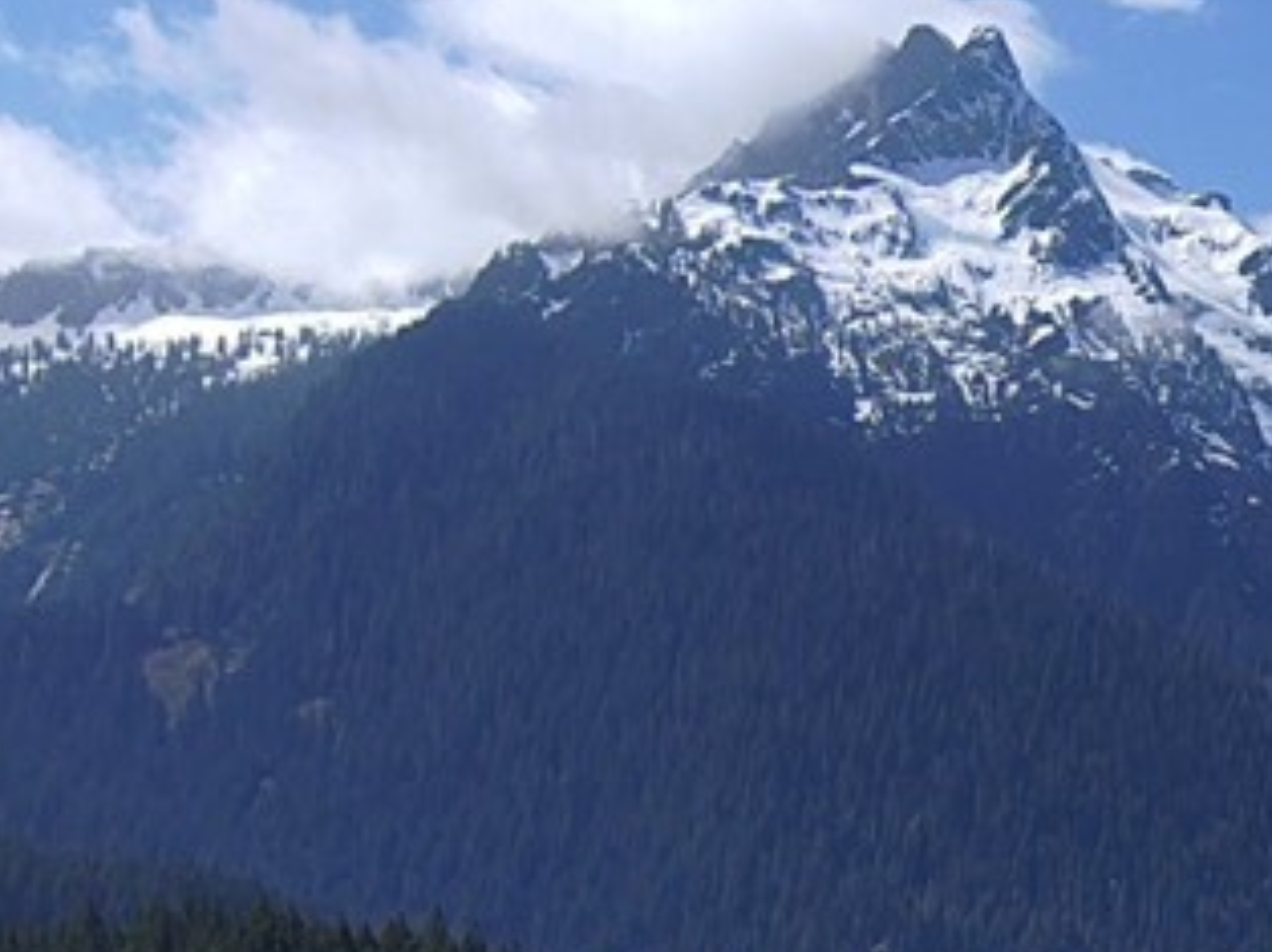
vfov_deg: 13.8
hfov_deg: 17.2
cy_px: 650
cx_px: 1677
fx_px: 3929
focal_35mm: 107
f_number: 2.8
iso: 100
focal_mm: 3.7
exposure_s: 1/1954
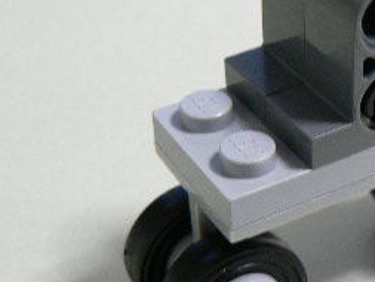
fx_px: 986
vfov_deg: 16.3
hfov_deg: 21.1
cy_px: 144
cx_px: 335
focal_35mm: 91
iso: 200
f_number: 2.8
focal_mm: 6
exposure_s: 1/15
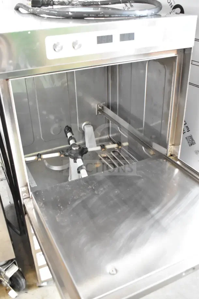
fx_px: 298
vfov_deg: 53.1
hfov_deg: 36.9
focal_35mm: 36
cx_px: 100
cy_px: 150
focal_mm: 24
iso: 6400
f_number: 5
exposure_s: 1/100
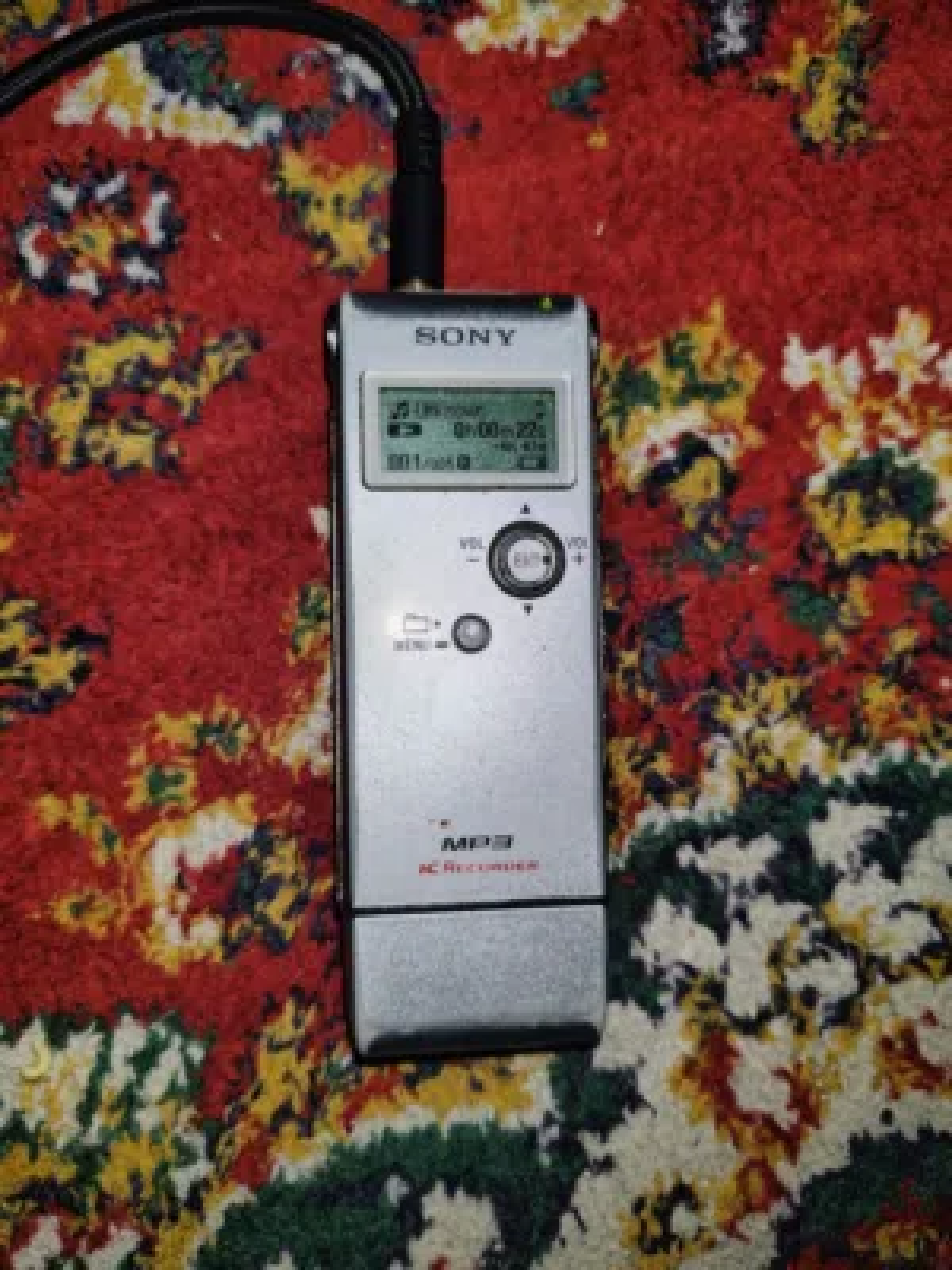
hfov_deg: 56.8
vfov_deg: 71.6
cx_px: 476
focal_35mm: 24
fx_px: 880
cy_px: 635
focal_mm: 5.59
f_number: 1.8
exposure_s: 1/120
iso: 250
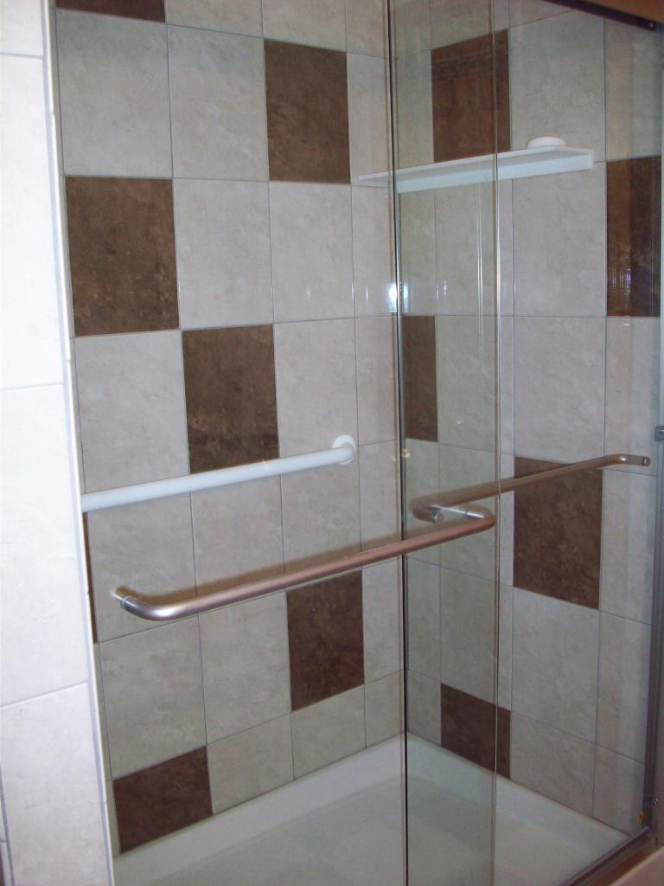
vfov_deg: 50.1
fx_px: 946
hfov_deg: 38.7
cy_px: 443
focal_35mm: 37
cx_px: 332
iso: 160
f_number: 2.8
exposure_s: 1/45
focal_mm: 6.2
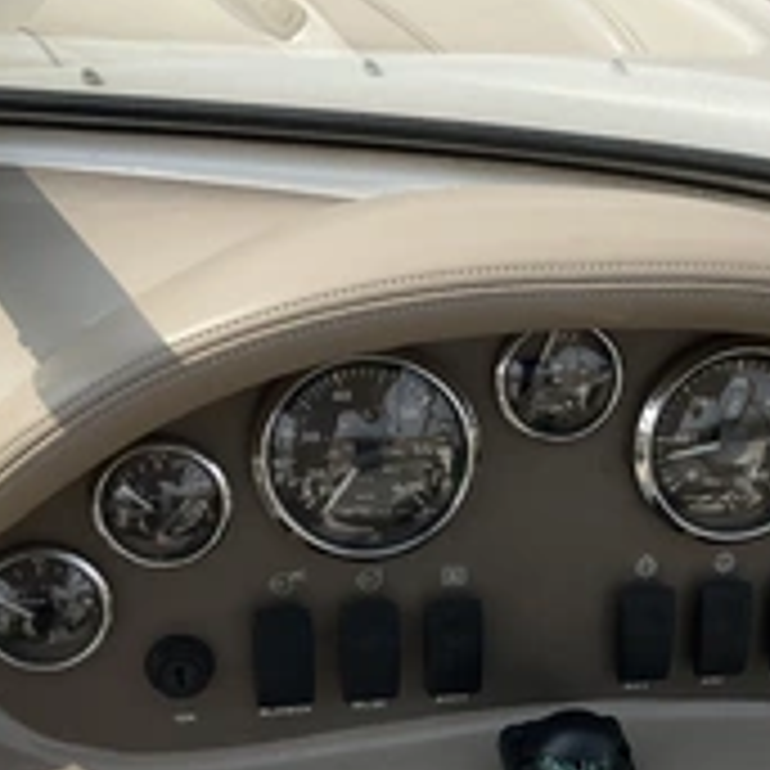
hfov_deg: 28.3
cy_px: 626
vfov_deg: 28.0
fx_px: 1510
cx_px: 549
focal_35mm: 60
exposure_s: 1/1377
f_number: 1.8
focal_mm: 3
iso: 25
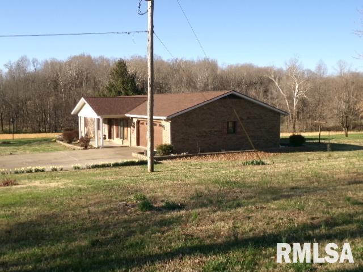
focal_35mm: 37
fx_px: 388
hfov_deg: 50.1
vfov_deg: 38.7
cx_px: 182
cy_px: 136
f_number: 11.85
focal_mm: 6.6
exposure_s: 1/50
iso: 100
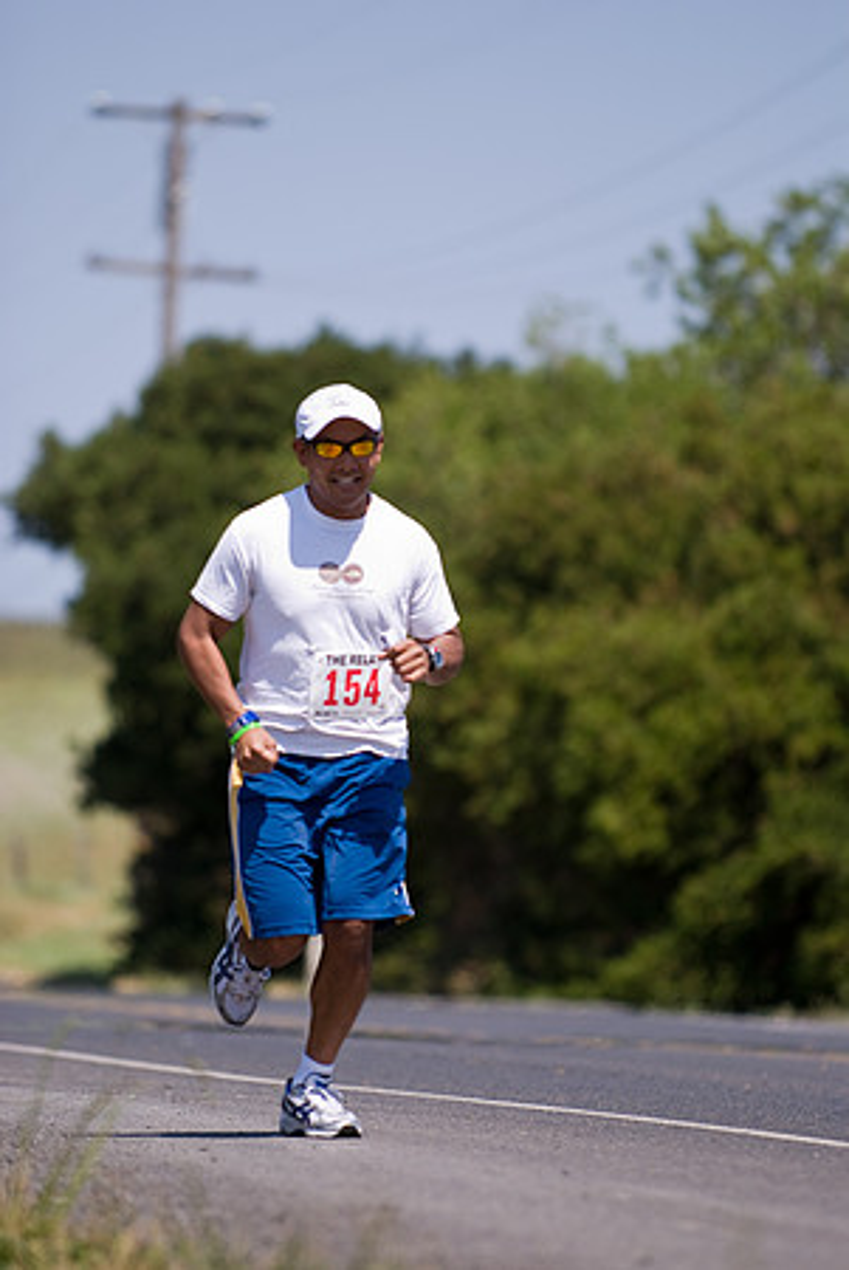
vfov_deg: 6.9
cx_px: 424
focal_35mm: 300
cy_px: 635
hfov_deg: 4.6
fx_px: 10587
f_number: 2.8
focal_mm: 200
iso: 100
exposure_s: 1/1600
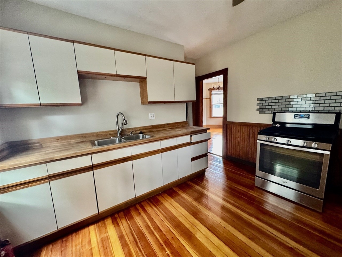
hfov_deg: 102.1
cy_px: 128
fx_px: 138
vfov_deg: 85.7
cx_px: 171
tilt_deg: -6.3
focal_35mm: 14
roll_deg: +3.6
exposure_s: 1/60
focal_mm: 2.22
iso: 640
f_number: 2.2
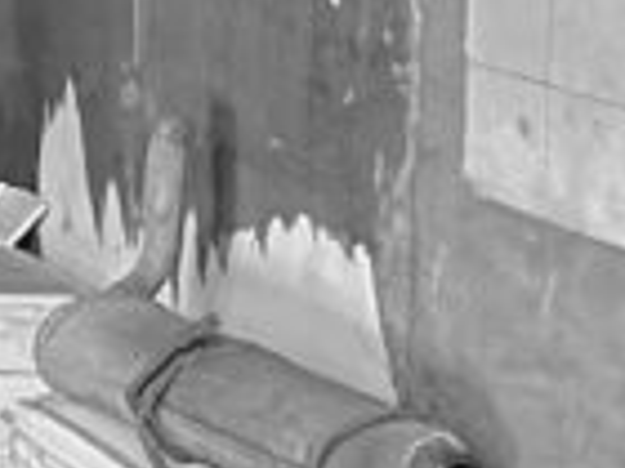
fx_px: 2582
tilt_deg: -1.2
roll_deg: -1.1
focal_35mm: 143
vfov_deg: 9.8
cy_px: -365
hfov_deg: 10.8
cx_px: -1049
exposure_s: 1/7
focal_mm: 4.2
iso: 800
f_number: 1.6
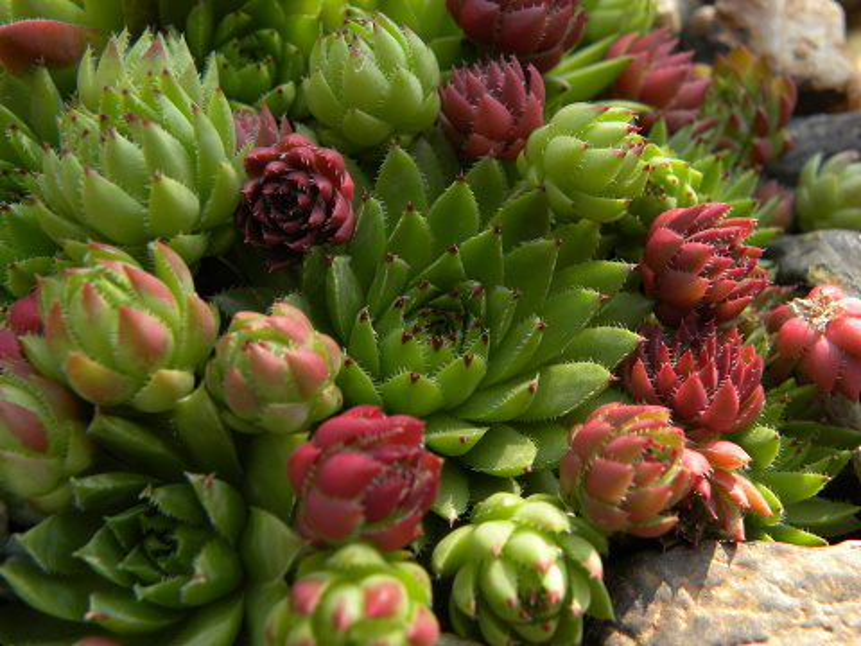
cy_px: 323
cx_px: 430
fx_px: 1020
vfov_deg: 35.1
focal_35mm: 41
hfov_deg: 45.8
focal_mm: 7.3
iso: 100
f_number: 3.2
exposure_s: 1/125
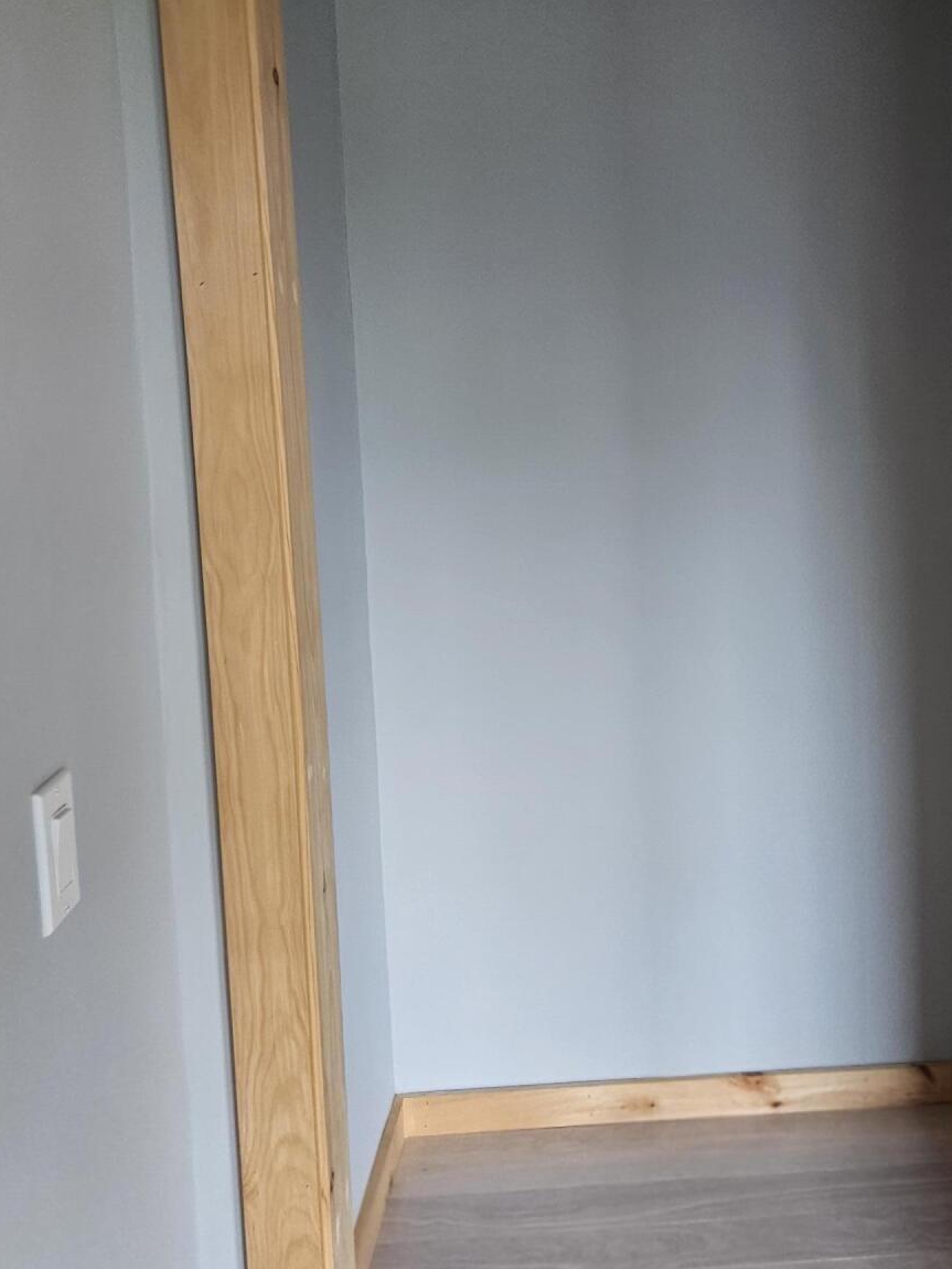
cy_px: 467
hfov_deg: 35.1
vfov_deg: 46.3
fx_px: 1466
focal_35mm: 40
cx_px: 727
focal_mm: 5.4
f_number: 1.8
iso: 200
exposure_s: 1/120
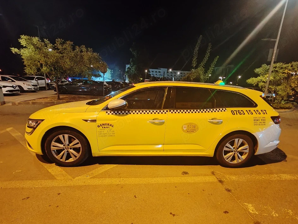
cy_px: 118
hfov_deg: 91.0
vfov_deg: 74.7
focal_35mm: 17
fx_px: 146
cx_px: 153
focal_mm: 1.96
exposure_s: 1/20
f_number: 2.2
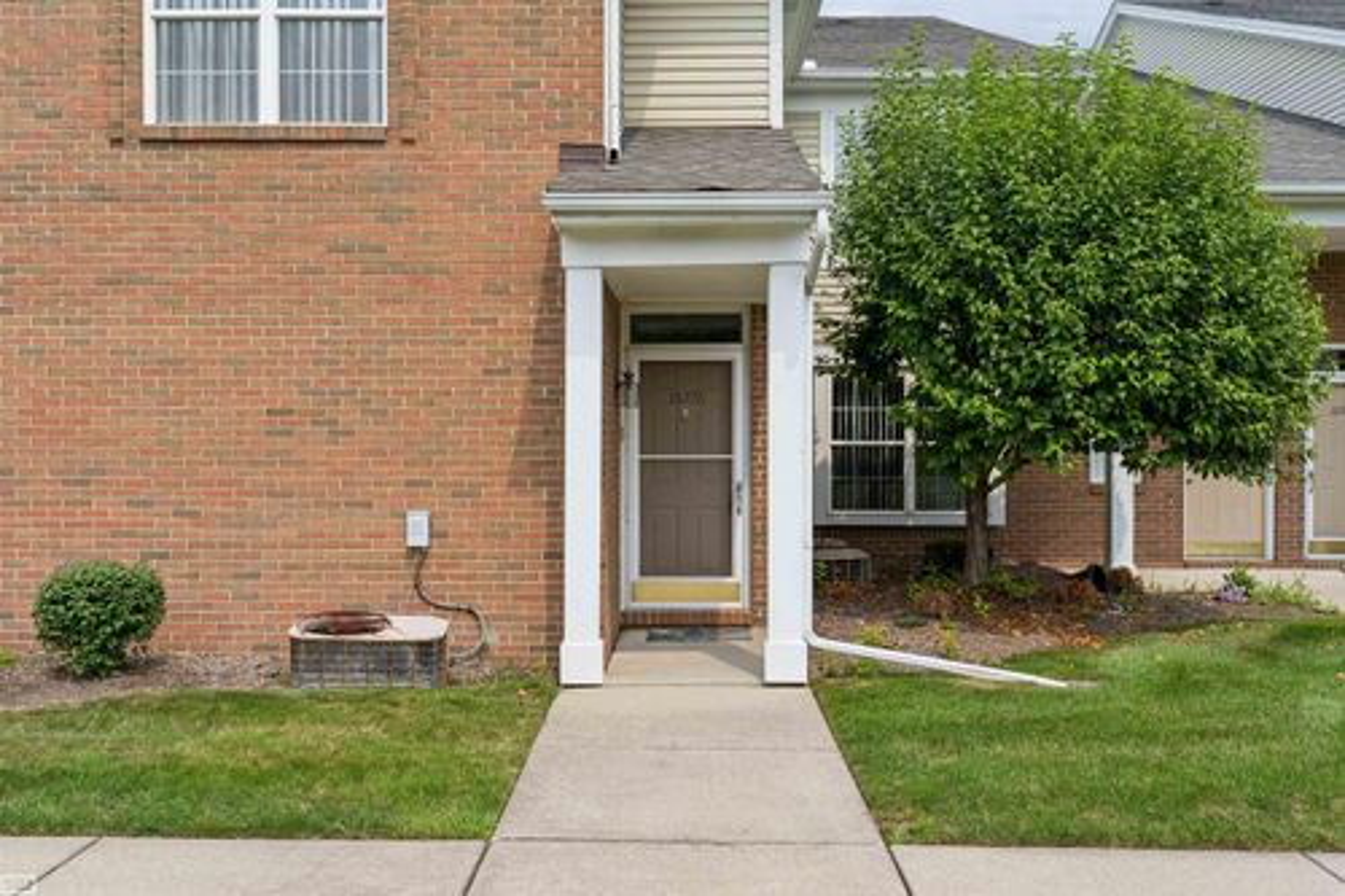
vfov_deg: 43.6
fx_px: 1120
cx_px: 672
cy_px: 448
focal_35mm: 30
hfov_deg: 61.9
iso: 200
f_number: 10
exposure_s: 1/320
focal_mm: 30
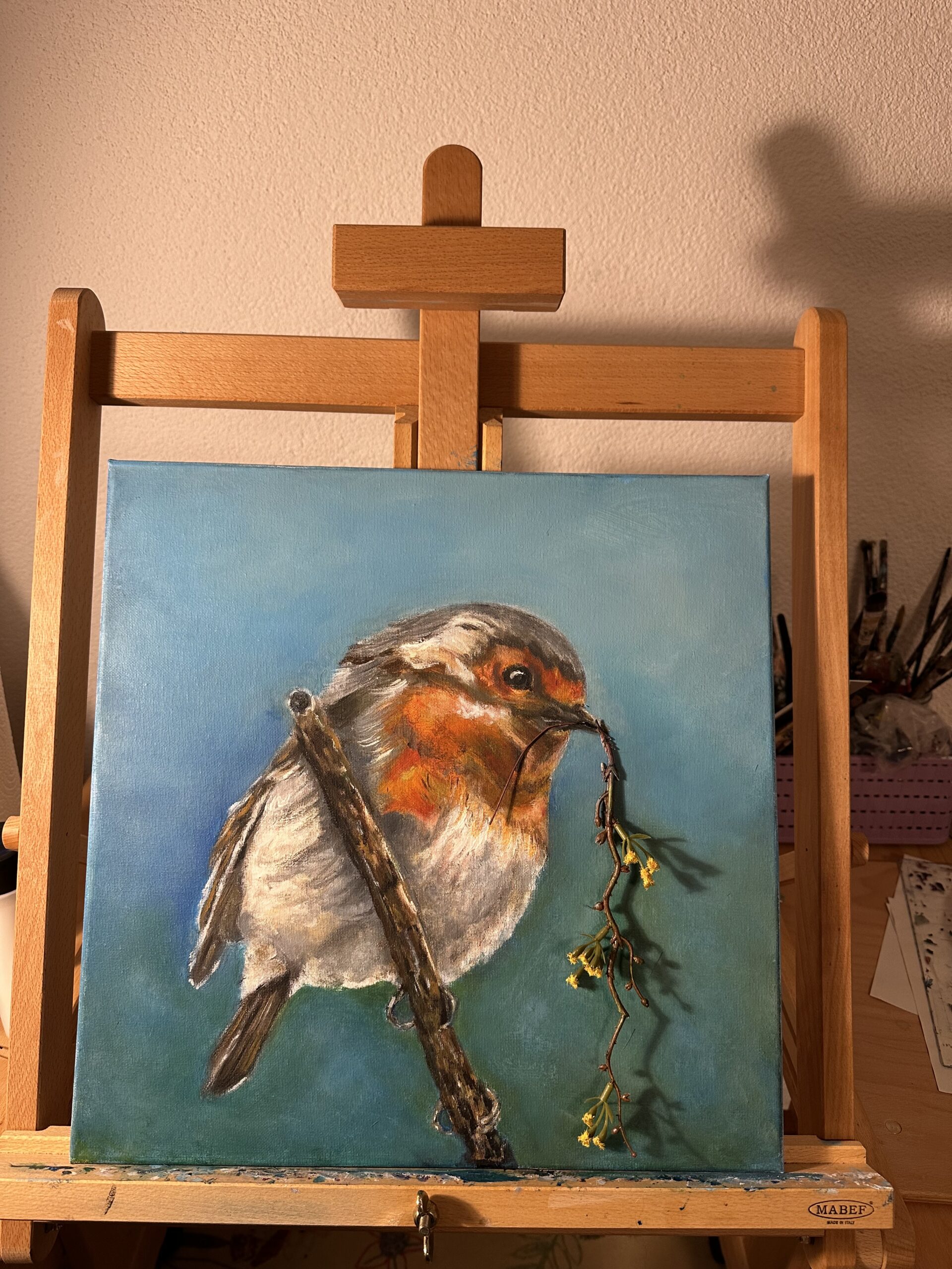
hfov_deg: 56.8
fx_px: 880
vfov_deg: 71.6
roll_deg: -2.4
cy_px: 634
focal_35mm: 24
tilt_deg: -24.2
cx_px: 476
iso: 160
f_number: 1.78
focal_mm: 6.86
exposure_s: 1/50
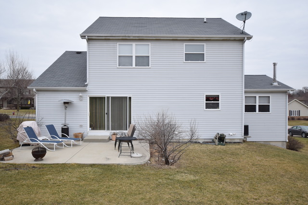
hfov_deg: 61.9
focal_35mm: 30
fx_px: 257
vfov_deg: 43.6
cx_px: 154
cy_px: 102
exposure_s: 1/1600
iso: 400
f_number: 3.5
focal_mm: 20
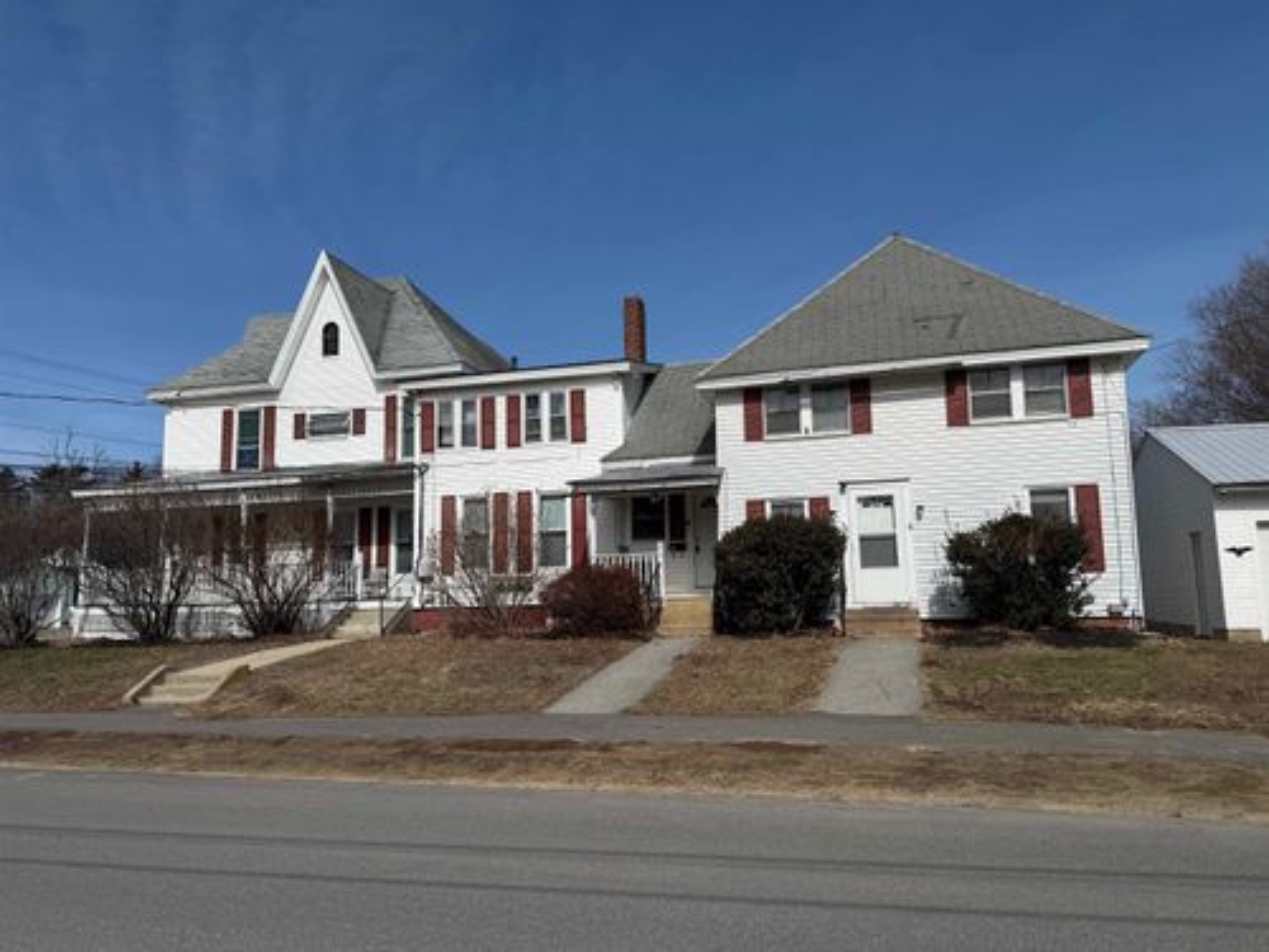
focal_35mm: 24
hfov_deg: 71.6
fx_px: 880
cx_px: 634
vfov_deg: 56.8
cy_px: 476
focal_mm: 6.76
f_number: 1.78
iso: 80
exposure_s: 1/9091
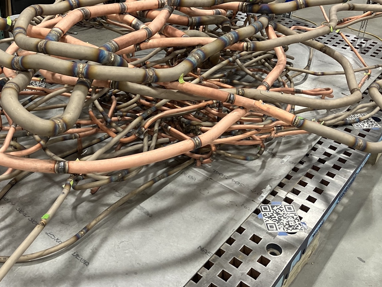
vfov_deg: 36.5
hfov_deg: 47.7
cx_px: 165
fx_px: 430
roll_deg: -0.7
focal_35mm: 39
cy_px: 96
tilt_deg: -28.5
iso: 160
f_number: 1.8
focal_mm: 3.99
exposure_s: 1/60
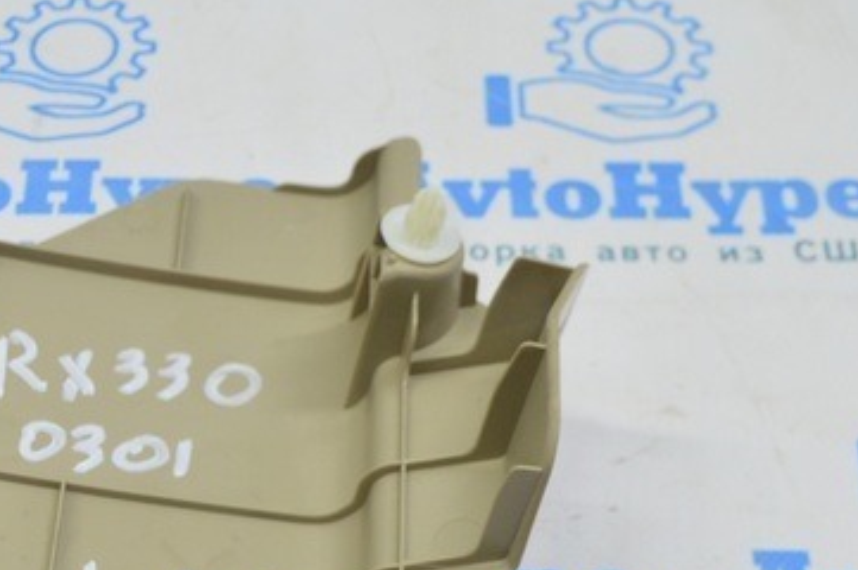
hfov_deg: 22.5
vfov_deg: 15.0
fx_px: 2129
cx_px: 183
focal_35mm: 89
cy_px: 574
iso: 400
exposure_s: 1/50
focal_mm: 21
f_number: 3.8
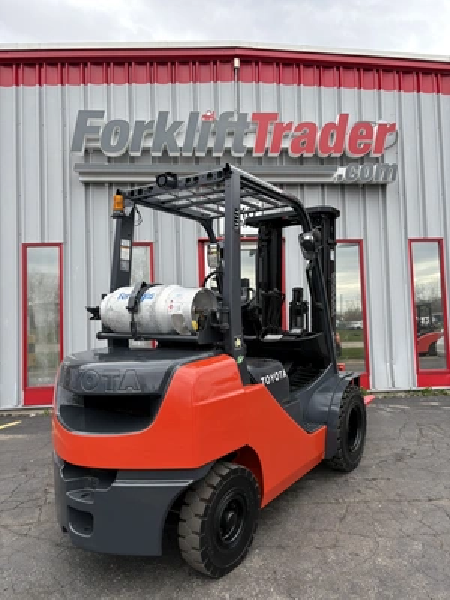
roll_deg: +3.1
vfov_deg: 67.3
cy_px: 300
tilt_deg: +5.0
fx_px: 451
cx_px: 225
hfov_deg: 53.1
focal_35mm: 26
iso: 64
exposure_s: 1/1016
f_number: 1.6
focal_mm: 5.96
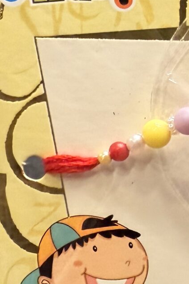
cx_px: 286
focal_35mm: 101
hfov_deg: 12.8
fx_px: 795
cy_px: 141
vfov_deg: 20.2
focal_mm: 2.22
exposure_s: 1/100
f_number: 2.2
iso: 320
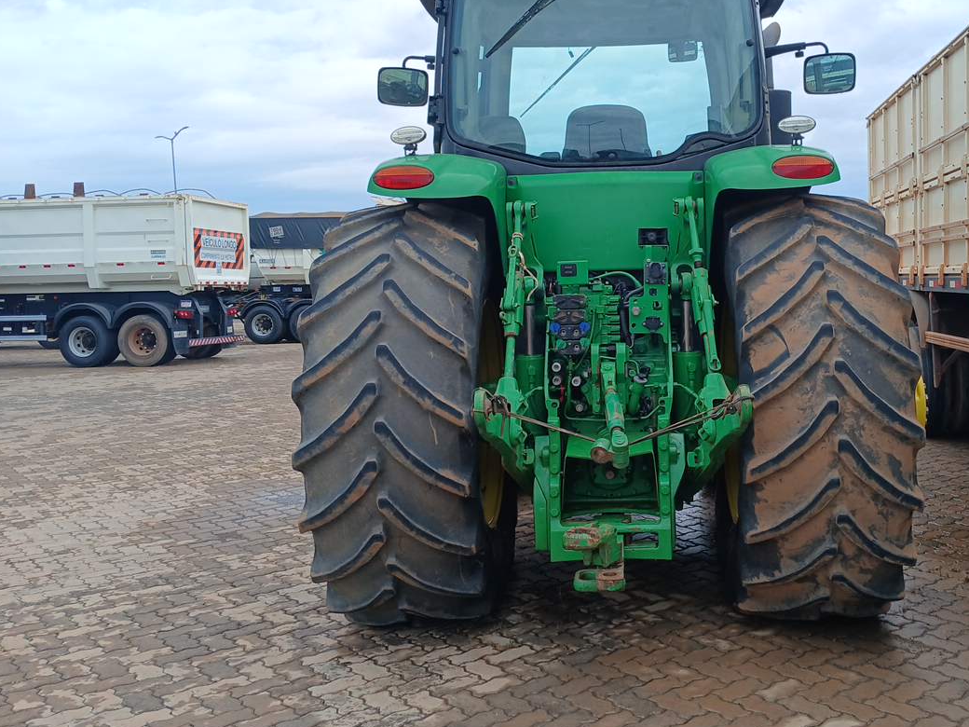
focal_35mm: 36
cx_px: 606
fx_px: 1008
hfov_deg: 50.8
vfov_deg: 39.6
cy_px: 319
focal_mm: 3.98
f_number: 1.8
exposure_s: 1/320
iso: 20
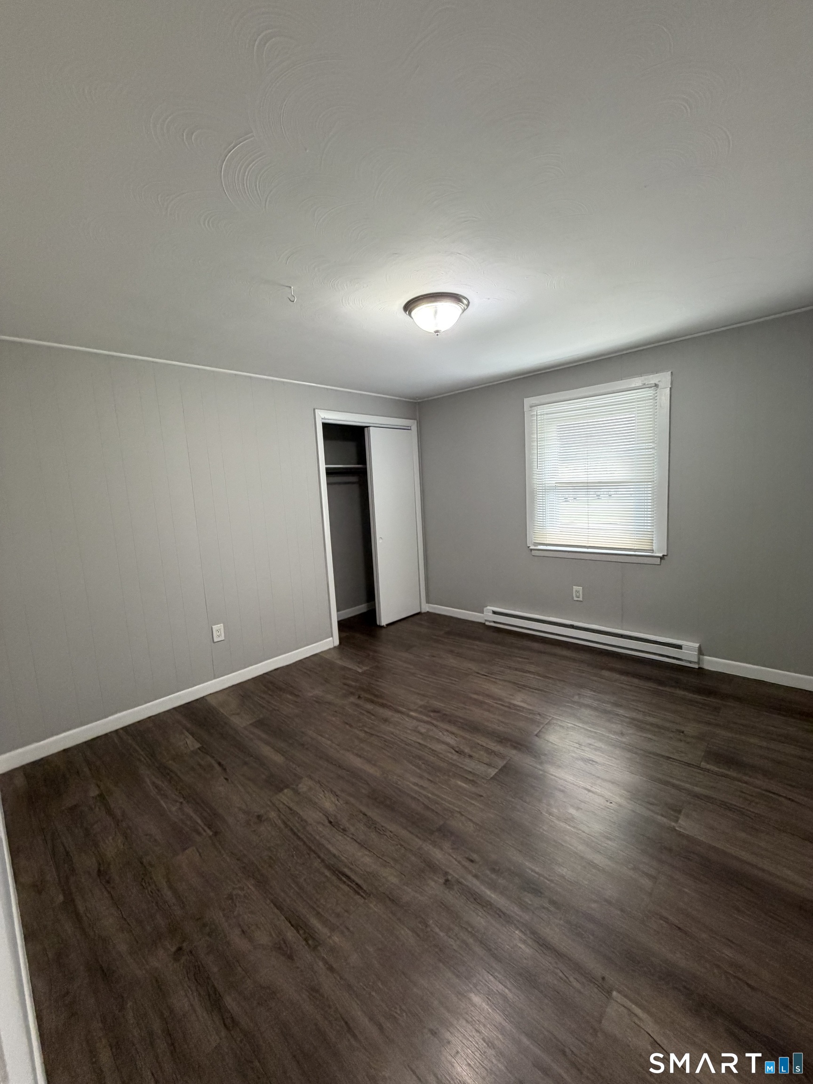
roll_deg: +3.5
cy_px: 542
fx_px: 438
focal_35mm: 14
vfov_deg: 102.1
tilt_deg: -8.2
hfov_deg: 85.7
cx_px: 406
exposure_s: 1/60
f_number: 2.2
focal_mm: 2.22
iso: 320
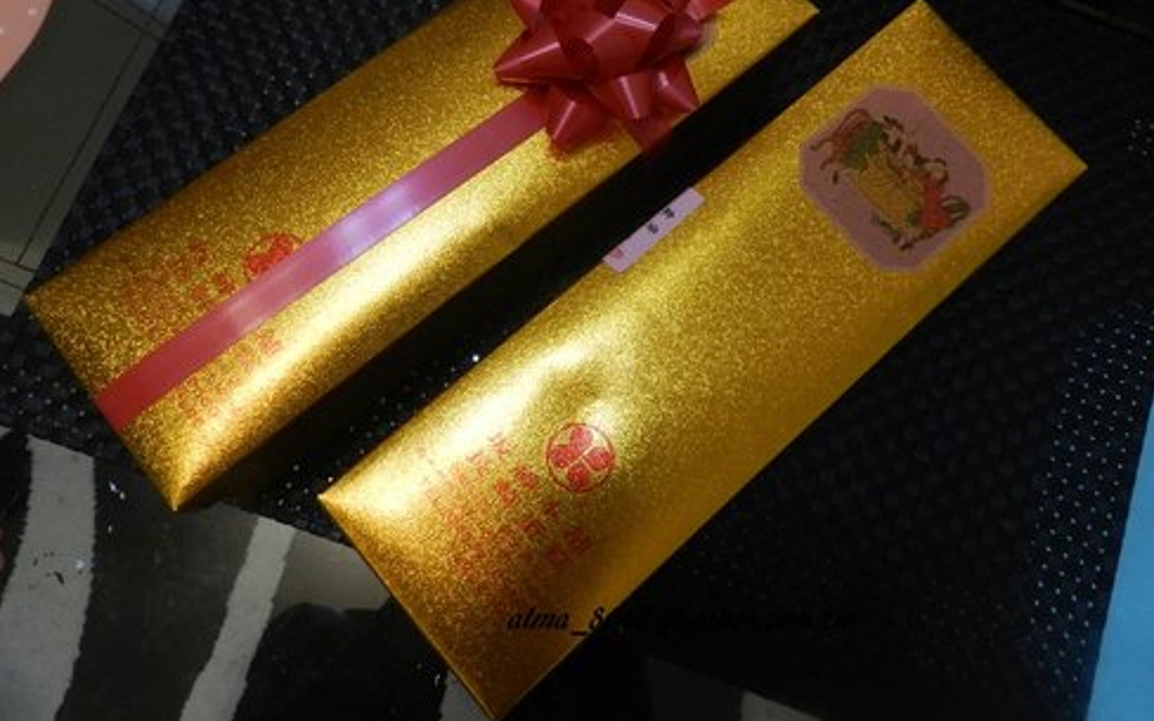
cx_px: 582
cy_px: 292
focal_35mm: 25
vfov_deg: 49.0
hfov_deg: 72.5
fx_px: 786
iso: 400
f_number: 3.4
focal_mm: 4
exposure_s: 1/30
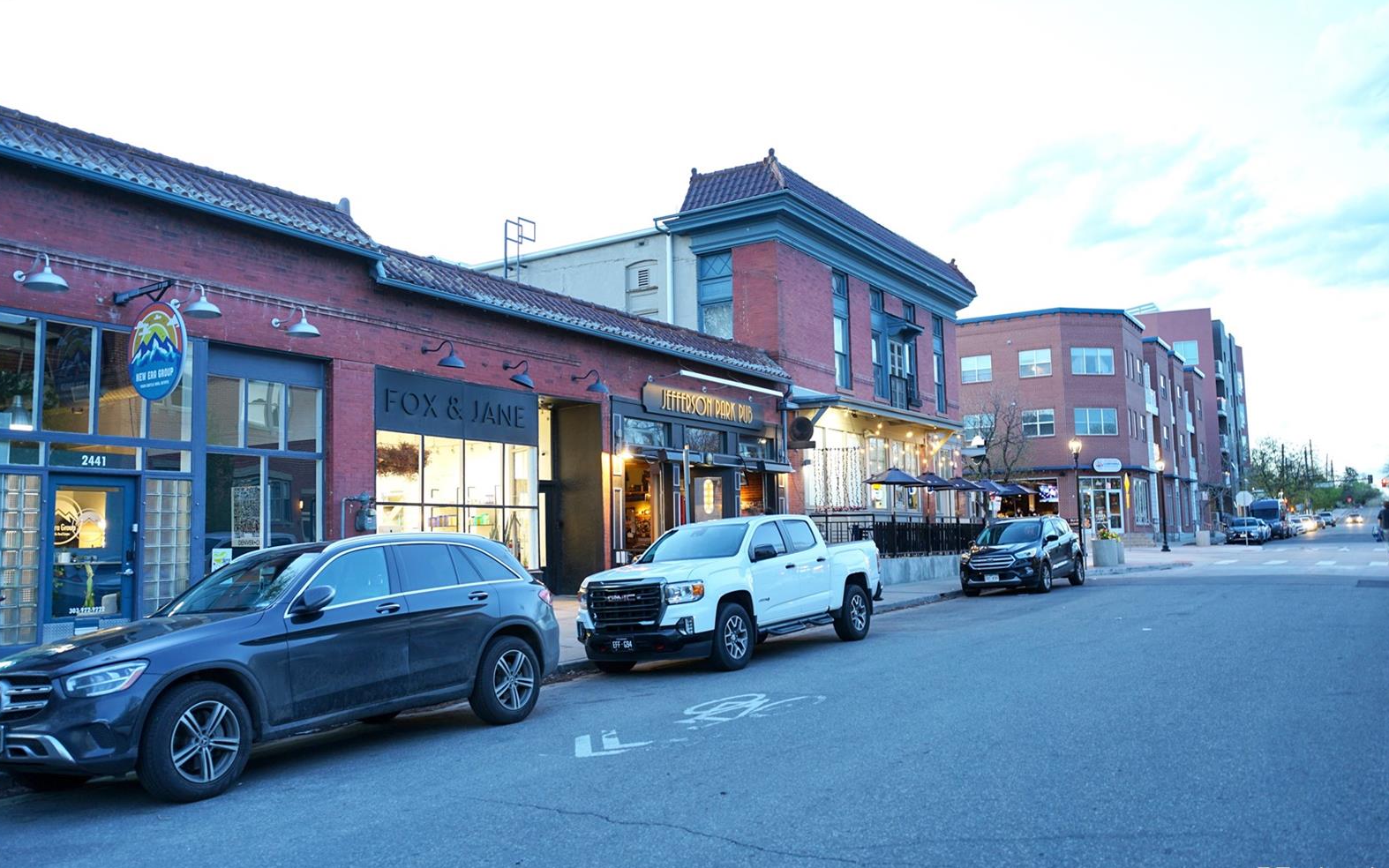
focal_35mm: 29
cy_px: 425
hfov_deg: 64.6
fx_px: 1098
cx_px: 694
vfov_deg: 43.2
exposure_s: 1/6
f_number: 3.2
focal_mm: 28
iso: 125
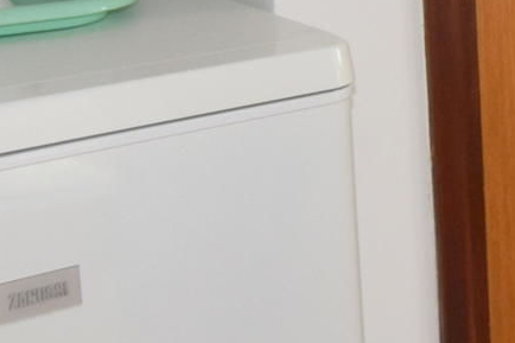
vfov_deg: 15.6
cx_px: 605
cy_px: -101
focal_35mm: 83
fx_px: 1187
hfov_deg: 22.7
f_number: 5.6
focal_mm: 10
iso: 400
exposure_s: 1/125
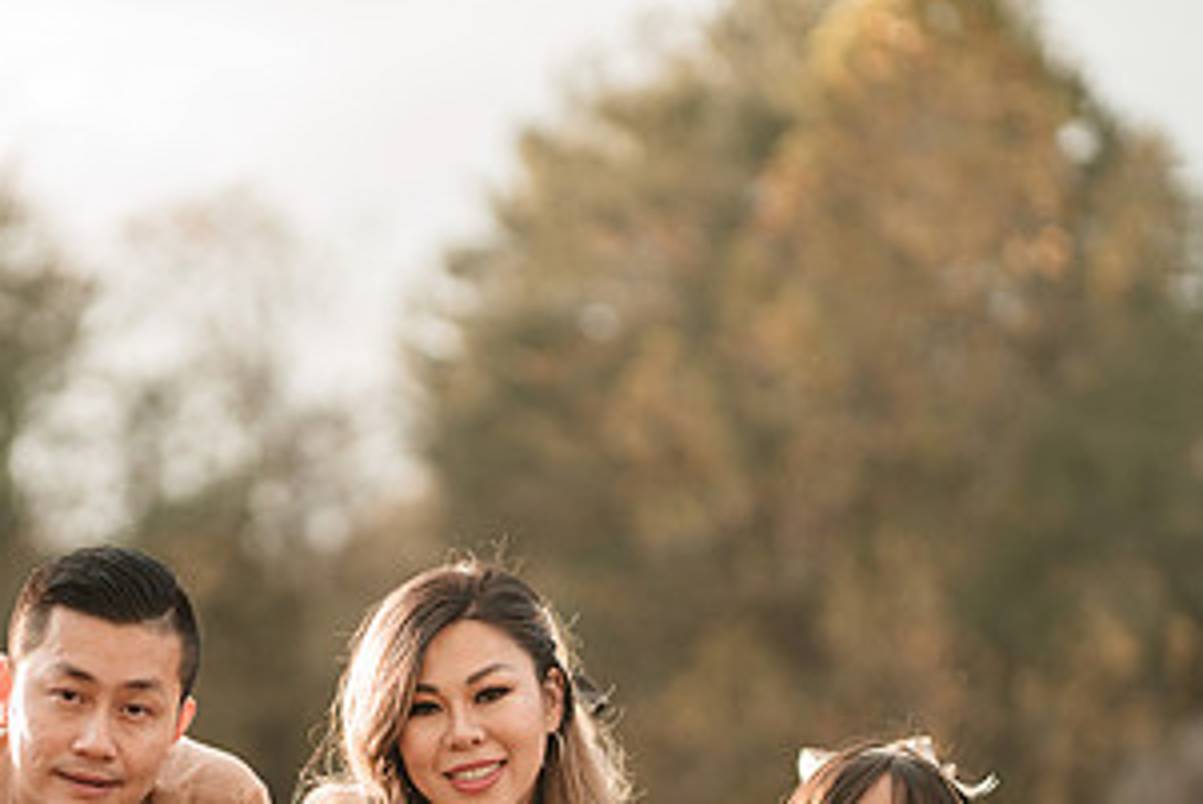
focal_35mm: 164
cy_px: 746
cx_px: 272
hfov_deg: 12.5
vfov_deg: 8.3
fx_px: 5483
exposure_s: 1/1250
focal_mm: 85
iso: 400
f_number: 1.8
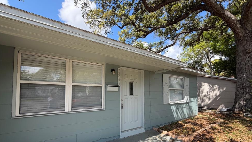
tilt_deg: +3.0
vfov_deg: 65.9
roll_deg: +0.9
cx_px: 130
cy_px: 91
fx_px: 107
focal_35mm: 16
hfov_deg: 99.3
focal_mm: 2.22
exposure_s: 1/709
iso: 40
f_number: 2.2
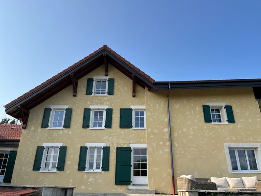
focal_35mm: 26
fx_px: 196
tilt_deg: +22.2
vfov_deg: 53.1
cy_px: 98
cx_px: 130
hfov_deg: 67.3
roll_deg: +0.1
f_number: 1.6
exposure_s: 1/2101
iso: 50
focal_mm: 5.1
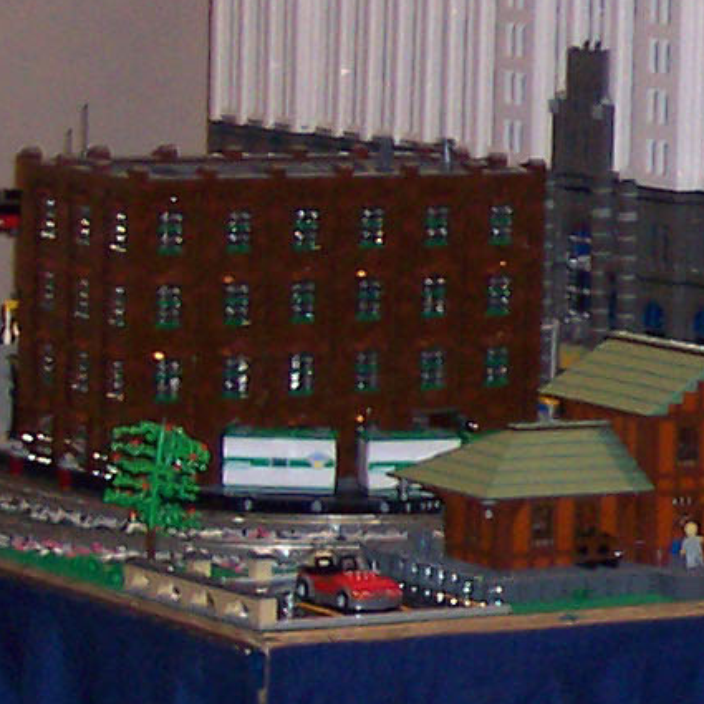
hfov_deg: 8.2
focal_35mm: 204
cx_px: 1352
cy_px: 308
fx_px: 4694
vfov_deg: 8.6
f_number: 2.8
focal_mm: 8
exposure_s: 1/30
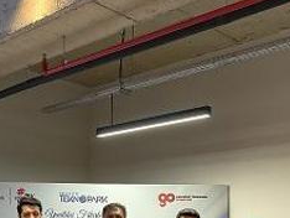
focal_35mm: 56
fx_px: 470
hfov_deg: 33.7
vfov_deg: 24.3
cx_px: 77
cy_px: 244
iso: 216
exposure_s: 1/120
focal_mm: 7
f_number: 1.57
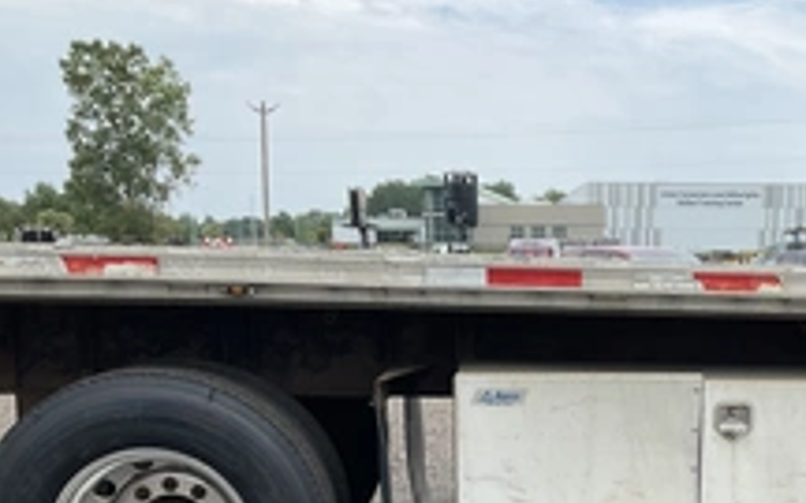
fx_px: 1252
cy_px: 510
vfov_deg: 21.9
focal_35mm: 57
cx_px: 657
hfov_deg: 34.5
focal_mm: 3
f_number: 1.8
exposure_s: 1/829
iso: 25
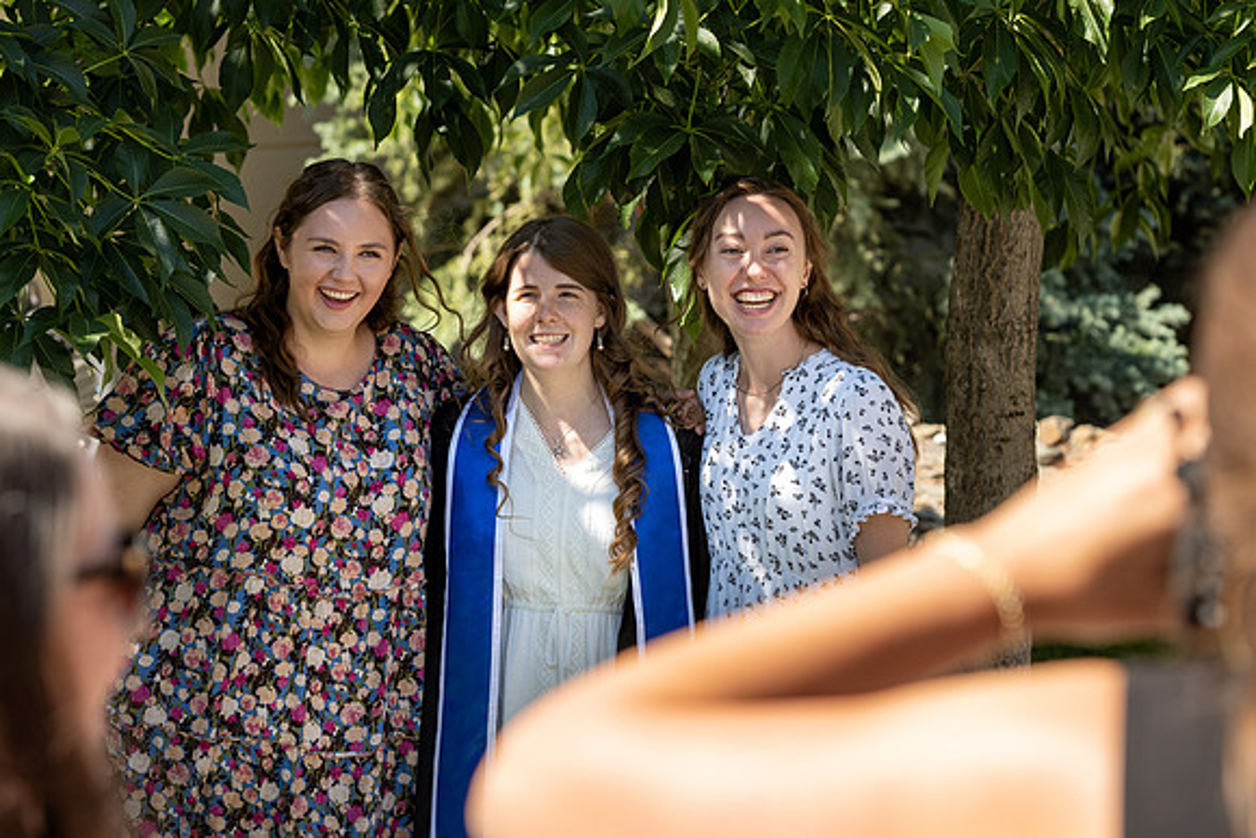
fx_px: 4663
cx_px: 678
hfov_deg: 15.3
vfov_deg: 10.3
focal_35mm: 134
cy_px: 342
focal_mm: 105
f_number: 4
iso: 125
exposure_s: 1/400
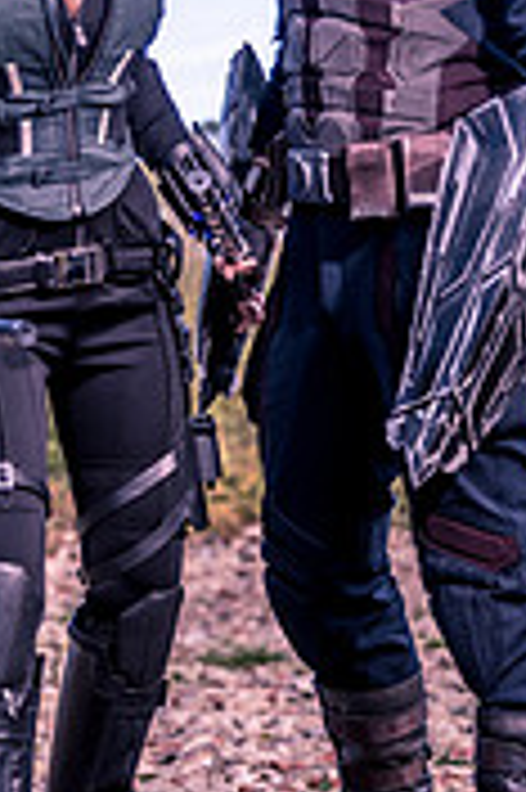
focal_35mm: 123
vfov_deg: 16.6
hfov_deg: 11.1
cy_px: 302
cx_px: 252
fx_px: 2701
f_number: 2.8
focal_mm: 48
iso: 160
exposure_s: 1/640
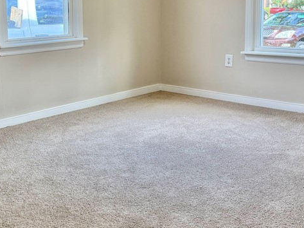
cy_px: 63
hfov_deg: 36.2
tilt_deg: -7.4
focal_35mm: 52
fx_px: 456
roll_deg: +1.8
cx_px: 85
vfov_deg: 27.7
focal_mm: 6.76
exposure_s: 1/194
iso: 125
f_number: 1.78
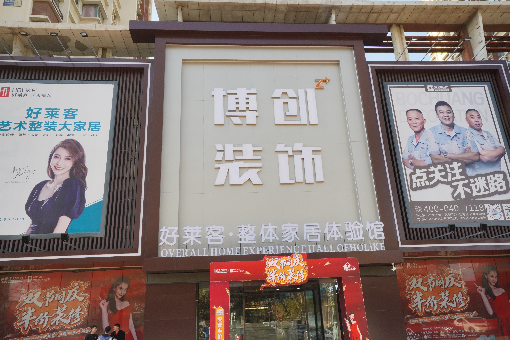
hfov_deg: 63.7
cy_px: 170
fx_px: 411
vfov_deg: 45.0
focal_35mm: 29
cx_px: 255
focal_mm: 29
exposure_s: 1/100
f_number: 22
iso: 1250
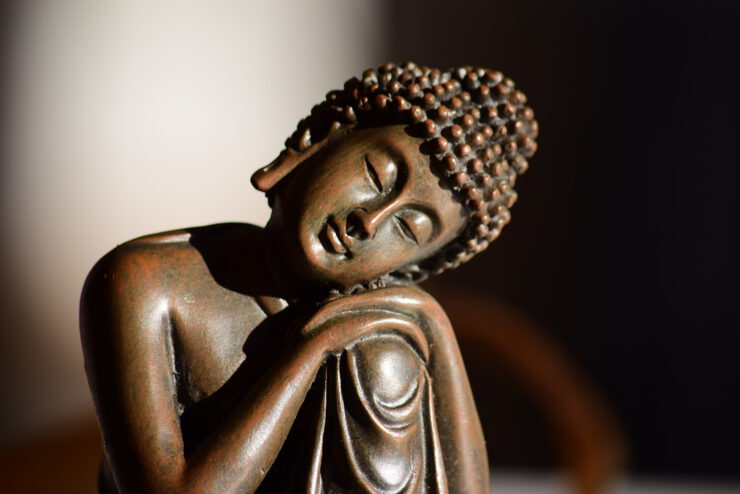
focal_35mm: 450
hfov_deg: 4.6
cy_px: 247
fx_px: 9253
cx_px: 370
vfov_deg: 3.1
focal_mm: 300
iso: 100
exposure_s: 1/160
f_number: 5.6
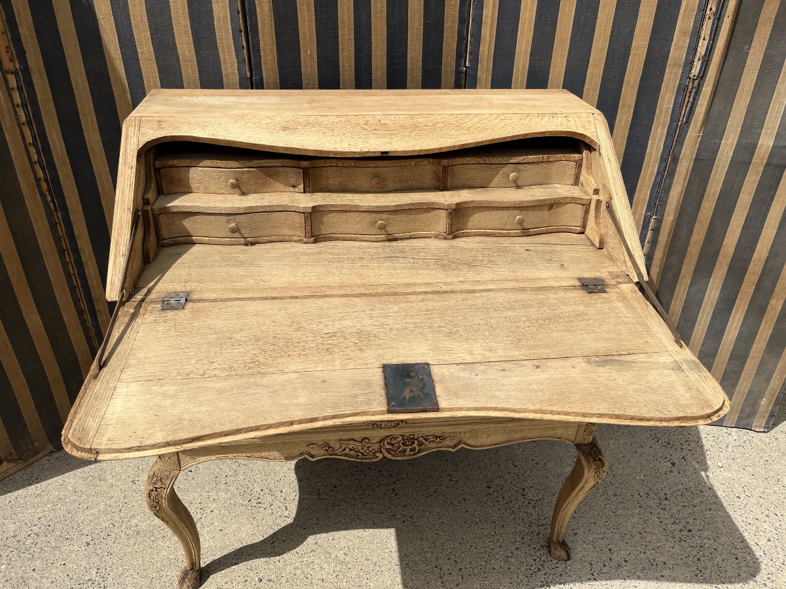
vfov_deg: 53.1
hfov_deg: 67.3
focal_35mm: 26
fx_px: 590
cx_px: 393
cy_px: 294
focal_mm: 5.1
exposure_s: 1/6897
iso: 50
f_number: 1.6
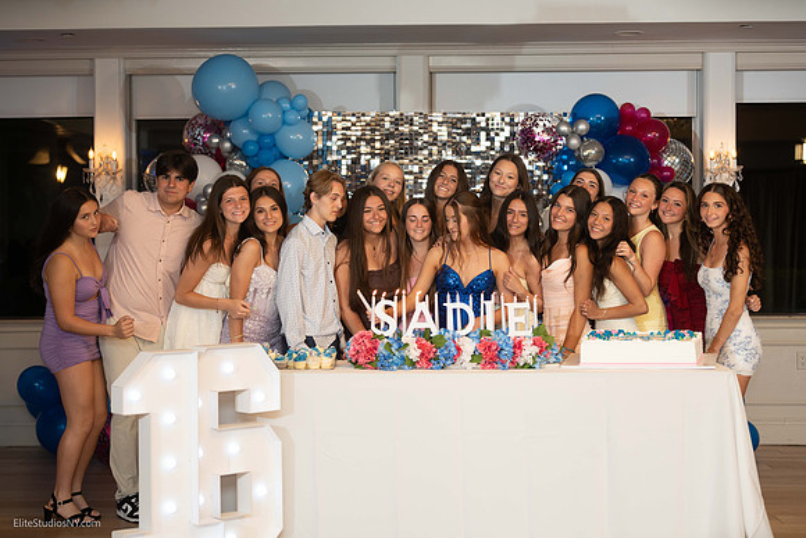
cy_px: 269
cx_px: 403
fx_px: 1568
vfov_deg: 19.5
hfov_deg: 28.8
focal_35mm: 70
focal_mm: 70
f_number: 2.8
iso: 800
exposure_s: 1/125
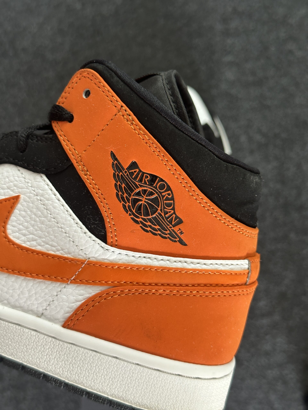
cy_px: 205
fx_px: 569
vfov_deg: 39.7
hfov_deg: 30.3
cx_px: 154
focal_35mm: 48
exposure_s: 1/50
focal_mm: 6.86
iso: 200
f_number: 1.78
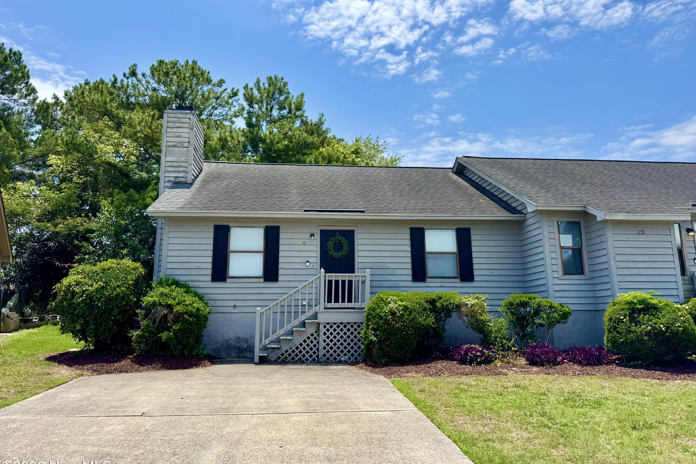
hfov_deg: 71.5
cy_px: 229
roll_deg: +0.8
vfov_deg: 51.3
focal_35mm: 25
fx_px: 483
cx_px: 348
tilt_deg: +11.2
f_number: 1.78
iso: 80
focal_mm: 6.76
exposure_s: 1/5348
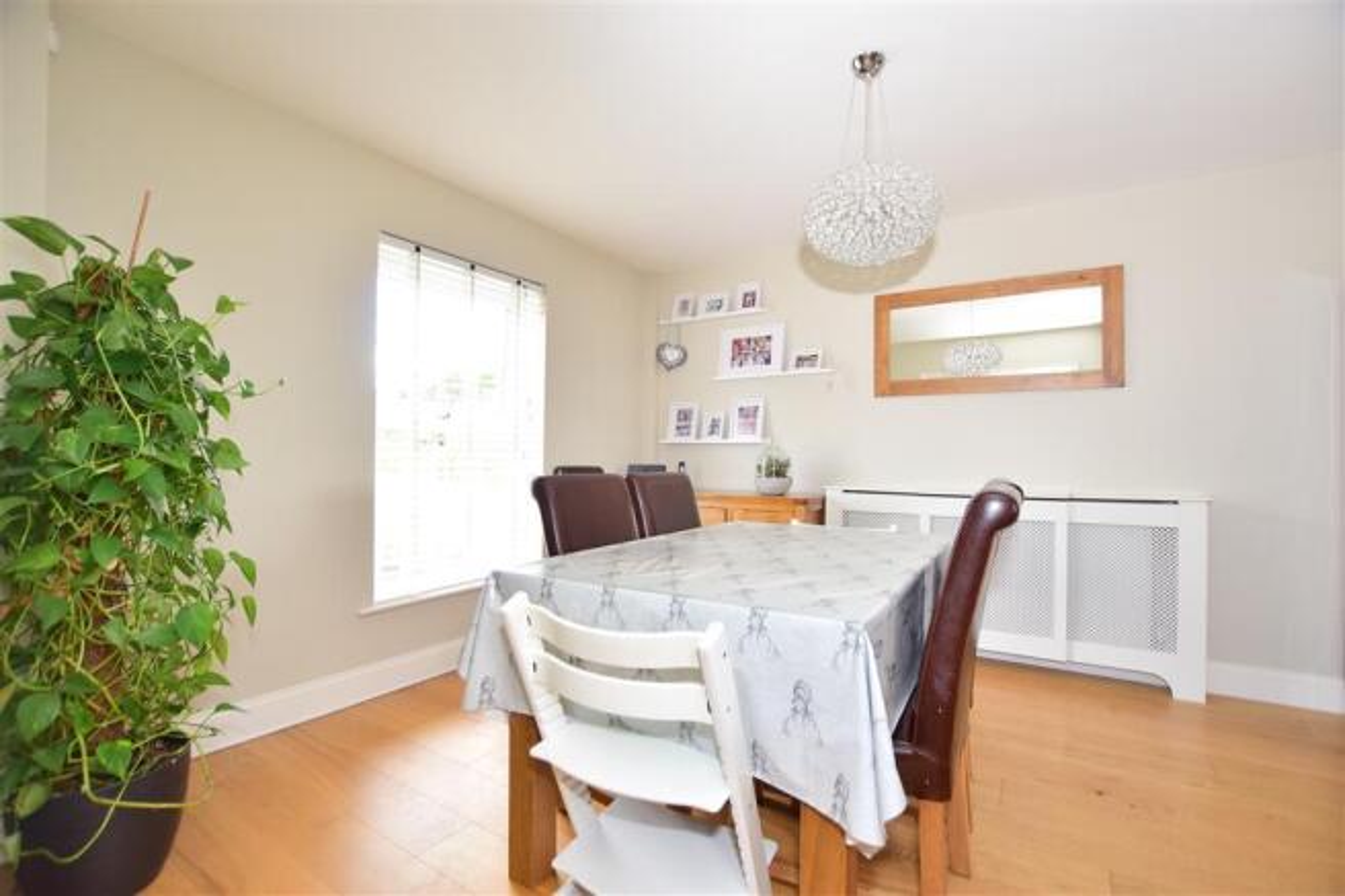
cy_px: 448
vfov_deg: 77.3
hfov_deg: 100.4
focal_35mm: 15
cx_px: 672
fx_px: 560
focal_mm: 10
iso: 500
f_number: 4.5
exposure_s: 1/60
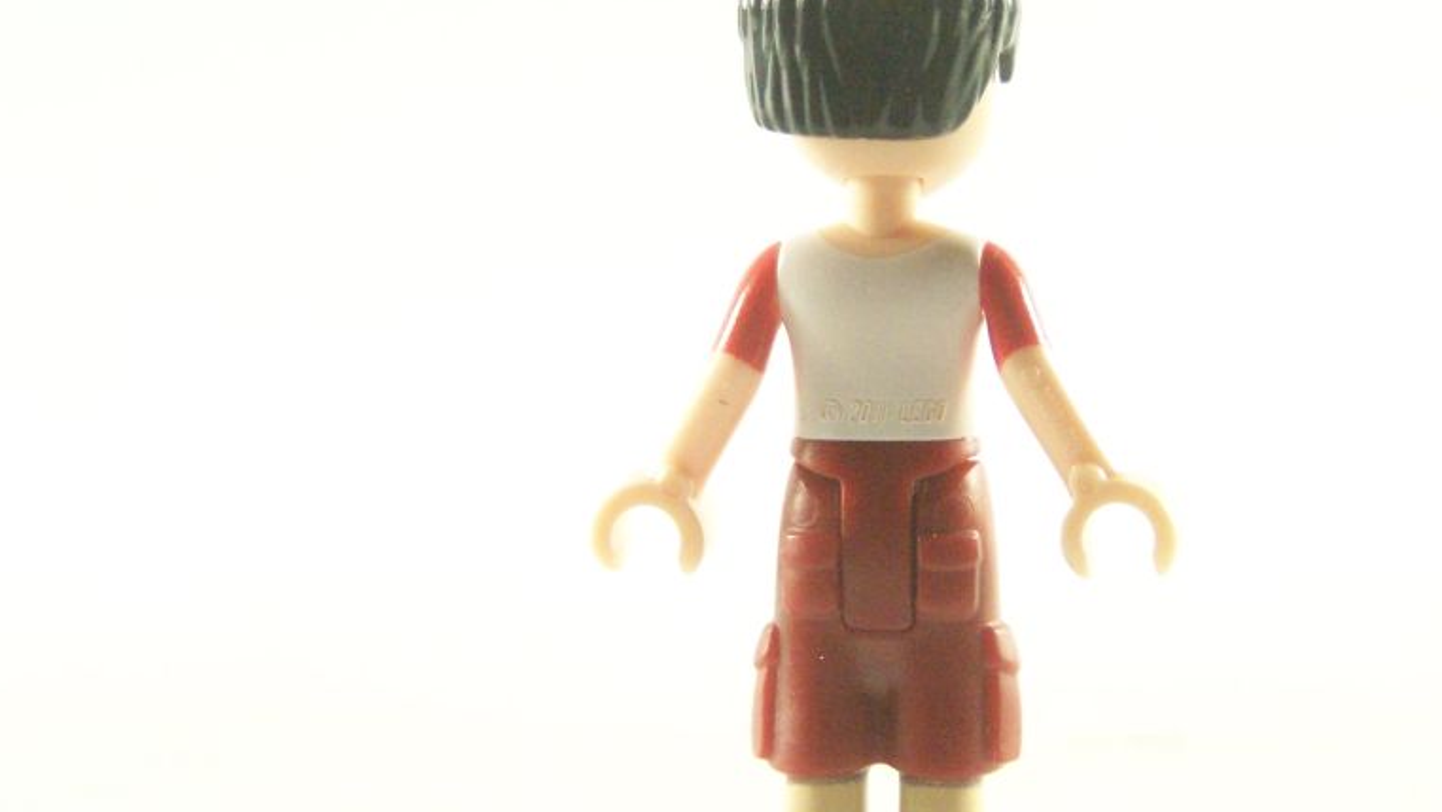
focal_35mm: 120
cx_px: 886
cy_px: 420
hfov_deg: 17.8
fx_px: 4589
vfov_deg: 10.1
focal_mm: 13.7
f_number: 3.2
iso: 400
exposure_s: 1/60
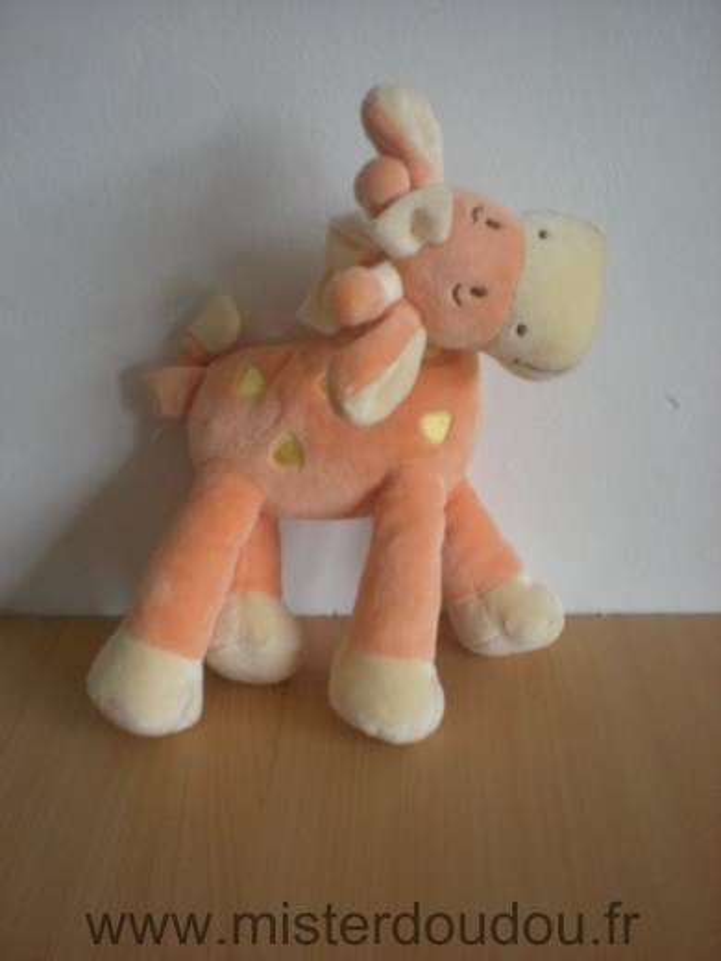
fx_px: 1055
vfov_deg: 49.0
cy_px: 480
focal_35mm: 38
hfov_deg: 37.7
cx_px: 360
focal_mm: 6.3
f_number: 3.1
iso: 398
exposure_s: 1/8
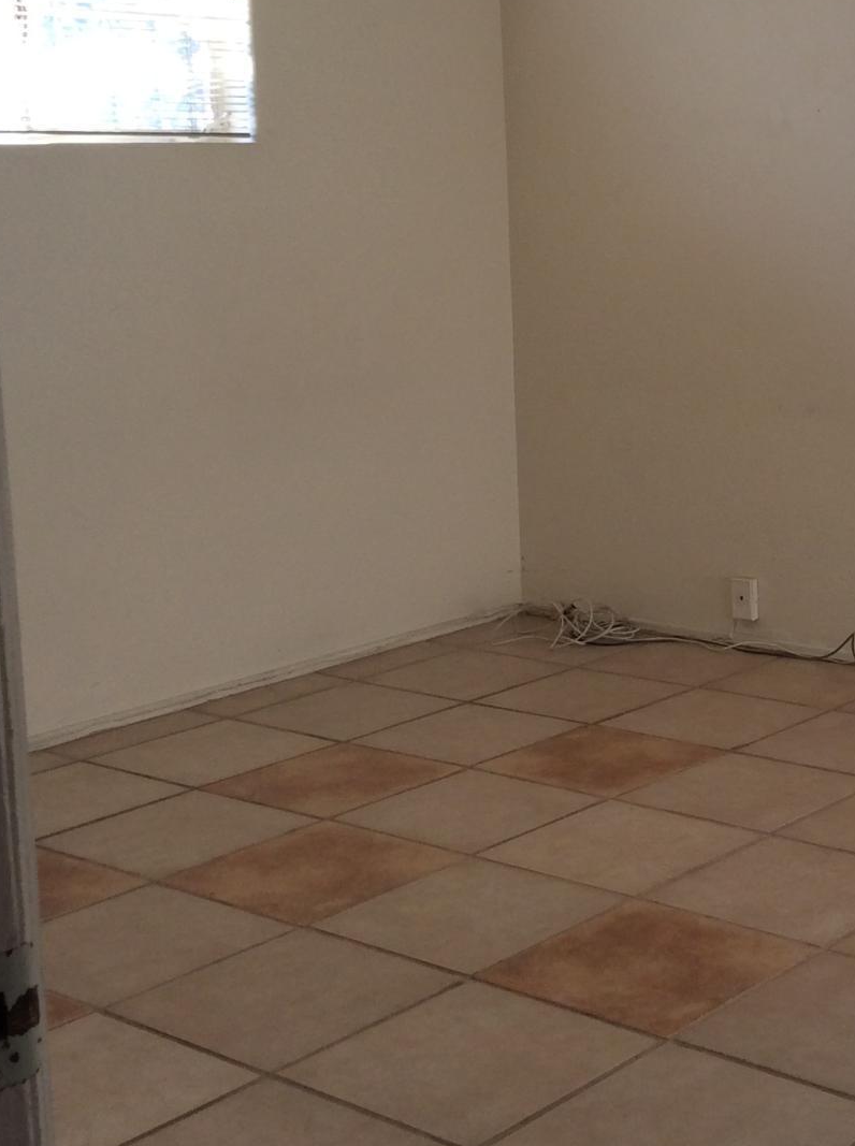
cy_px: 424
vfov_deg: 32.1
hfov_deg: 23.8
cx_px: 736
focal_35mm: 60
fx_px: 1983
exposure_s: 1/40
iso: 40
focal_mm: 3.3
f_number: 2.4
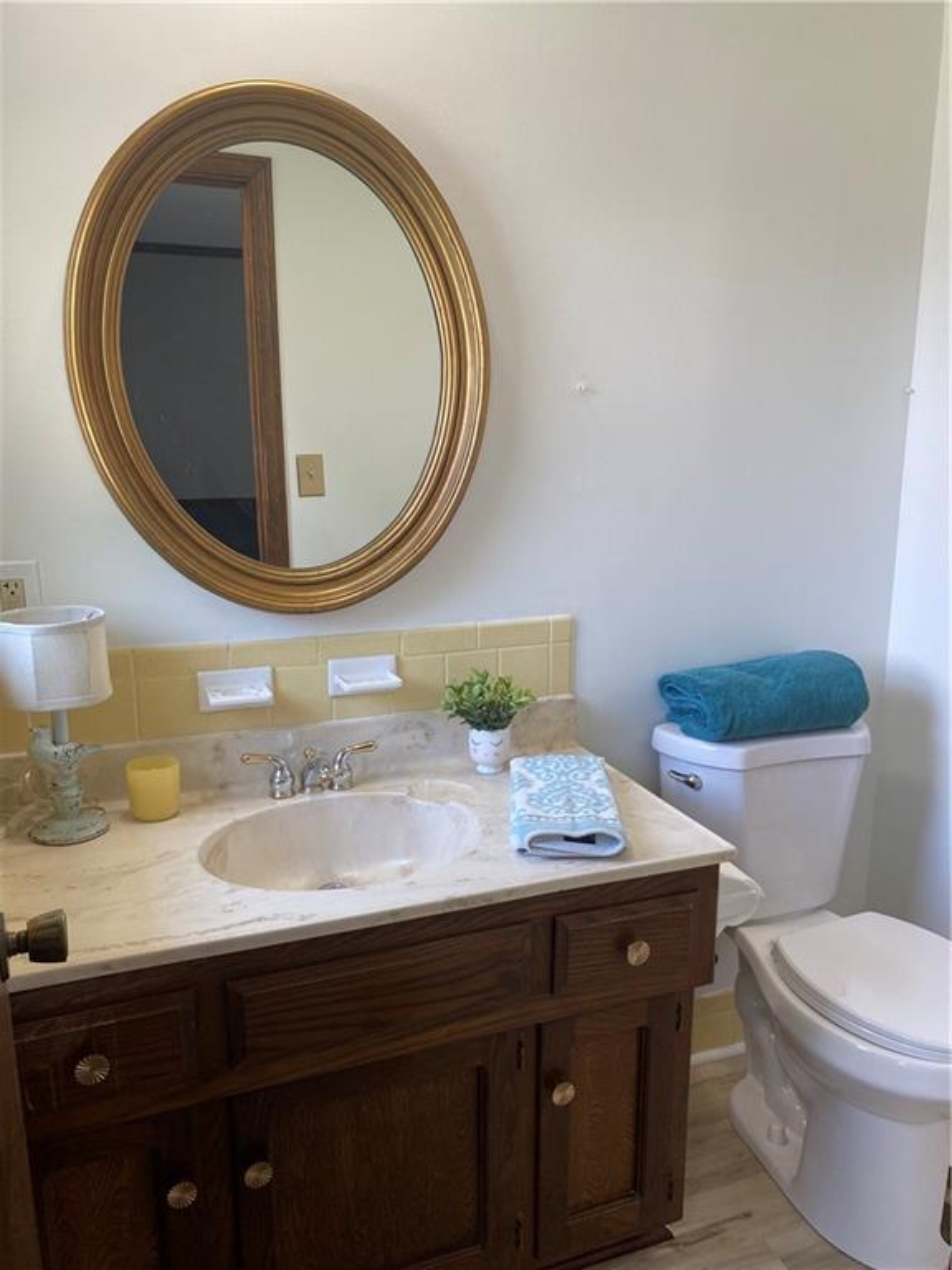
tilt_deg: -12.0
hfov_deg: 53.1
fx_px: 953
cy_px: 635
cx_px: 476
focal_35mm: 26
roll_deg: +0.7
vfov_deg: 67.3
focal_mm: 4.25
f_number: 1.8
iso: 125
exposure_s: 1/120
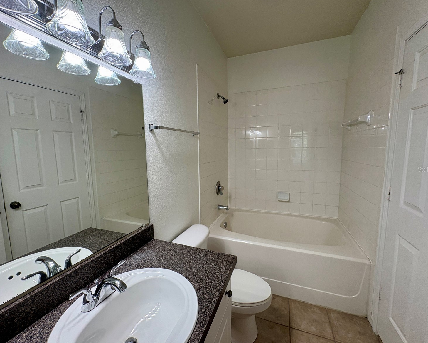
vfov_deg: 84.0
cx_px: 211
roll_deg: +1.3
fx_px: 190
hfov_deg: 96.8
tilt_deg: -5.5
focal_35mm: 15
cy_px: 169
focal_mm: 2.22
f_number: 2.2
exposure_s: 1/120
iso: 100
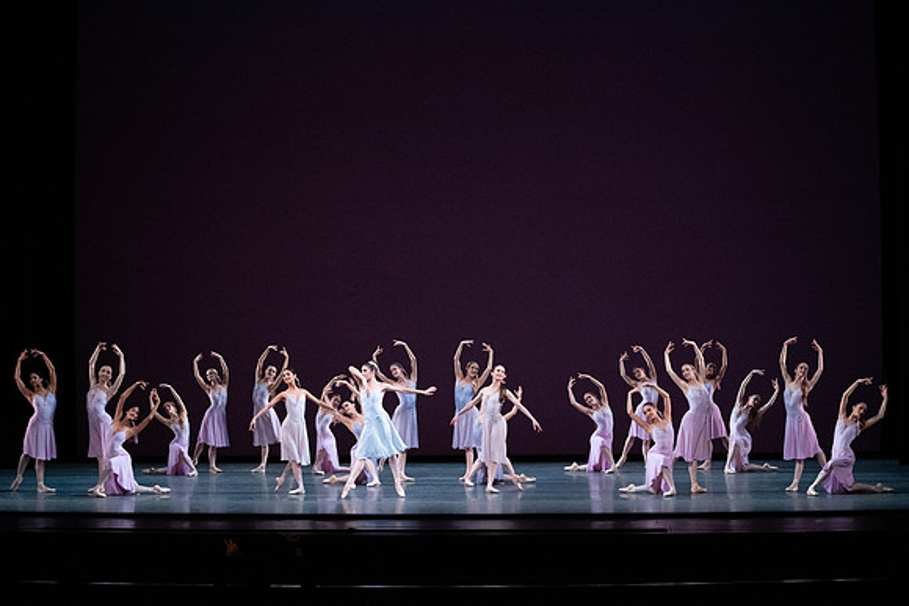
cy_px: 303
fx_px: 1768
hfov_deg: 28.8
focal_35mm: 70
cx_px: 454
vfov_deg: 19.5
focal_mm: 70
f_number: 9
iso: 12800
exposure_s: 1/400
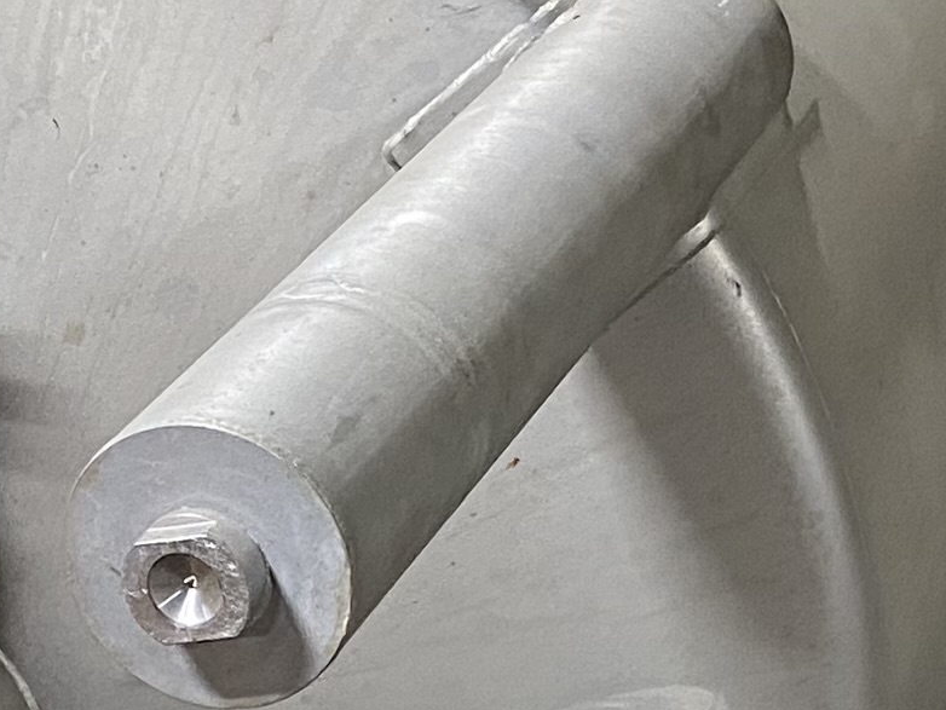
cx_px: 549
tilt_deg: -25.6
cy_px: 627
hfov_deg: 14.7
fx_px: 3663
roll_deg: -0.7
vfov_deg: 11.0
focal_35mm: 134
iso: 200
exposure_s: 1/60
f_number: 1.8
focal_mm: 4.25
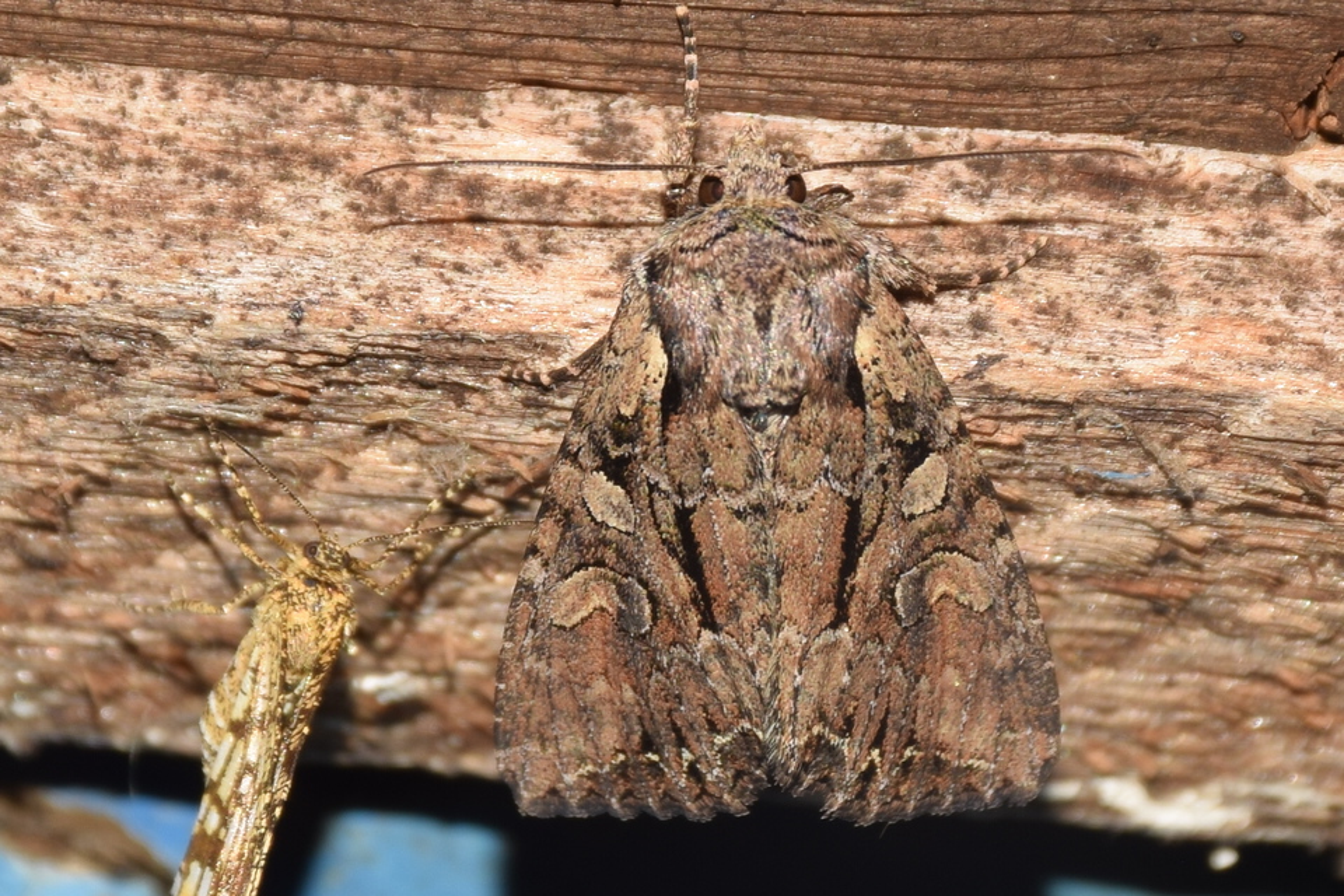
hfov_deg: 9.8
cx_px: 672
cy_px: 448
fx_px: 7839
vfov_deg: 6.5
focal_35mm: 210
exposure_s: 1/60
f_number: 13
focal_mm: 140
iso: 100
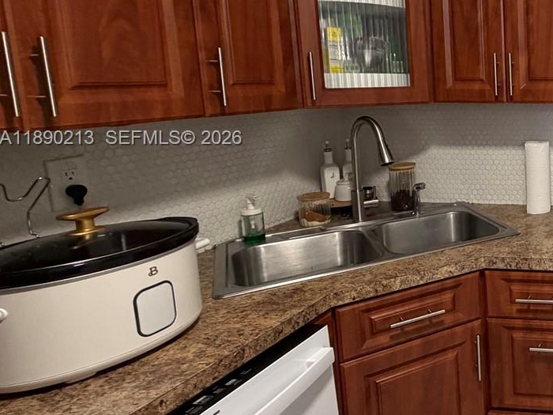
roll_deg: +0.6
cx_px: 628
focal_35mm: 32
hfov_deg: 42.5
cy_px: 139
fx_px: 511
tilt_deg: -7.0
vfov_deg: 43.6
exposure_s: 1/60
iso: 320
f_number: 2.2
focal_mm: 2.22
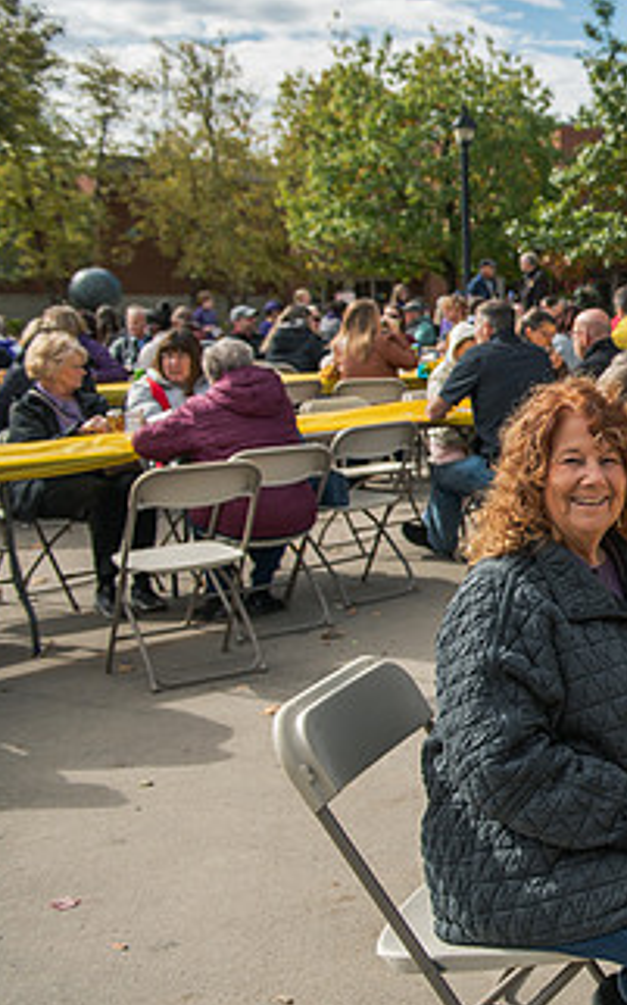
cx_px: 886
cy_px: 445
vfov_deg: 35.7
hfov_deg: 20.2
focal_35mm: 57
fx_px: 1560
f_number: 4
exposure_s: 1/400
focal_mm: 31
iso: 64
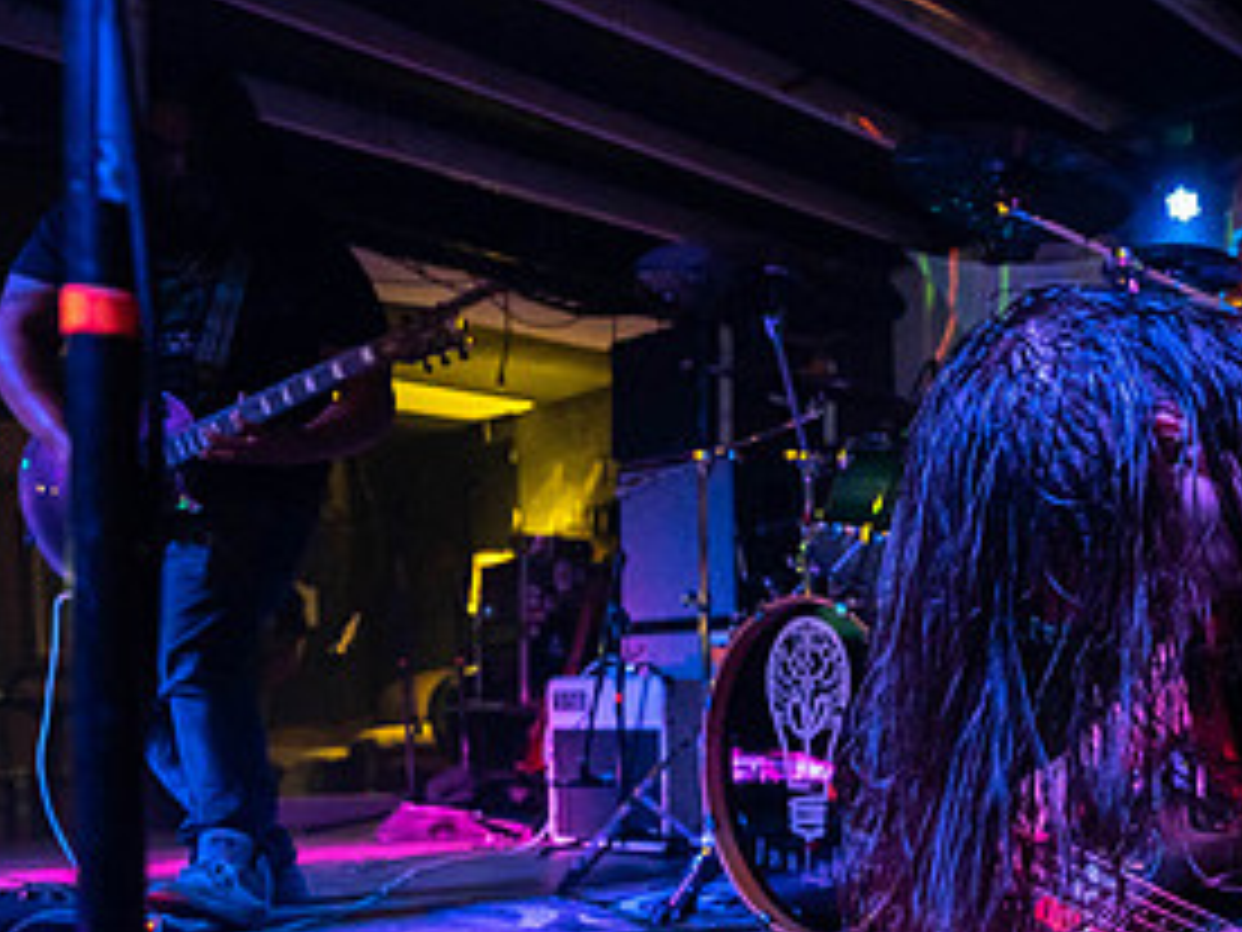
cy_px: 778
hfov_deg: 46.0
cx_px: 1221
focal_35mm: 34
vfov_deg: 39.7
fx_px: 1220
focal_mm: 14
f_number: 2.8
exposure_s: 1/250
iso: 1600
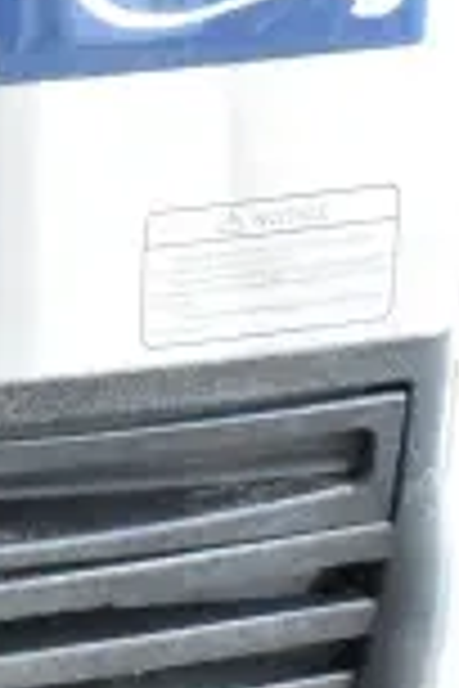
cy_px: 115
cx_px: -567
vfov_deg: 12.7
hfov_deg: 8.0
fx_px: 3079
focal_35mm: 161
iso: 6400
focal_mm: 18
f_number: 6.3
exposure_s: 1/160
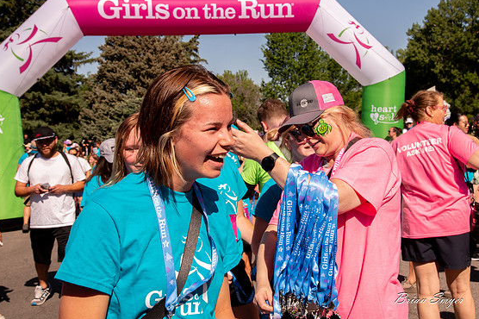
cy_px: 130
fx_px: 705
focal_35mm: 53
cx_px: 271
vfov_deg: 25.4
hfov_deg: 37.5
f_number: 11
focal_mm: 44
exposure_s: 1/1000
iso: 800
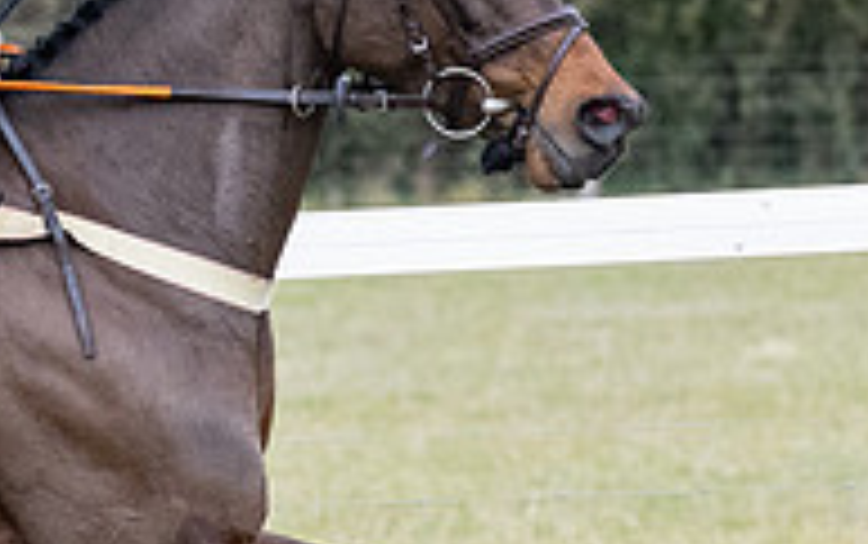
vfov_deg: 1.9
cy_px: 674
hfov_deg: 3.0
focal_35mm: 701
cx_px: 143
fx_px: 16597
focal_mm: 115
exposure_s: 1/800
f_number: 4
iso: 1600
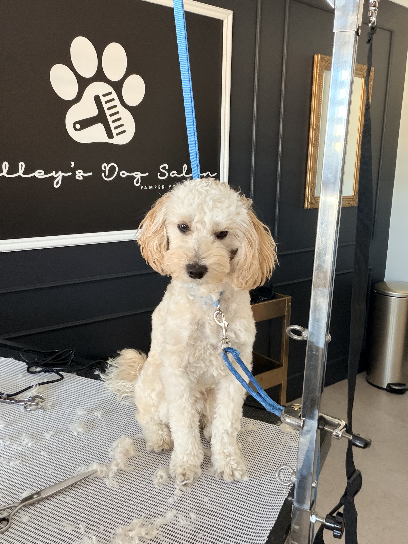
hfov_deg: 46.8
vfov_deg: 60.0
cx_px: 204
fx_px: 471
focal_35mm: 30
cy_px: 272
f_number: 1.9
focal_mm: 2.71
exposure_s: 1/60
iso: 320
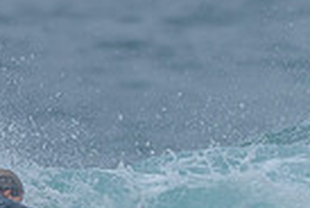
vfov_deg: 0.5
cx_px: 67
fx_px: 22317
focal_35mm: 2586
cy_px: 161
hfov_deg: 0.8
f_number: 5.6
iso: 400
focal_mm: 500
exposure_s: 1/1250
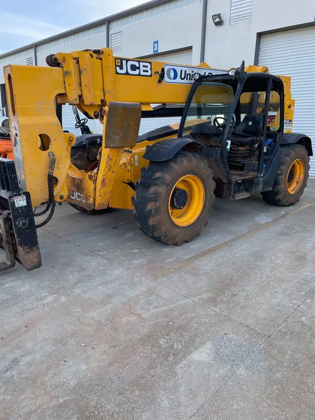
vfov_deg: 67.3
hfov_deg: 53.1
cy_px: 210
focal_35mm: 26
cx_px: 158
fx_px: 315
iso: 50
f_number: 1.6
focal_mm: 4.2
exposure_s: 1/729
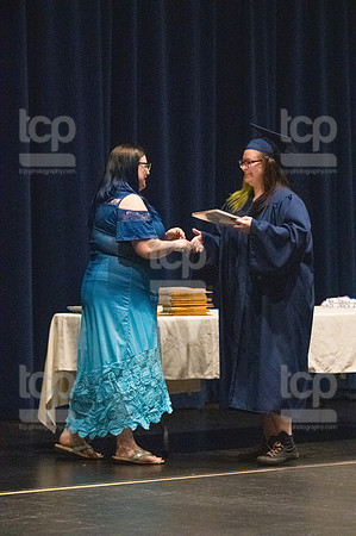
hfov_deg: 7.3
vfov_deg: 11.0
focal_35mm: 187
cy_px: 268
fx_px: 2780
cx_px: 178
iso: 10000
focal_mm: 125
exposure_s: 1/400
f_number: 3.2
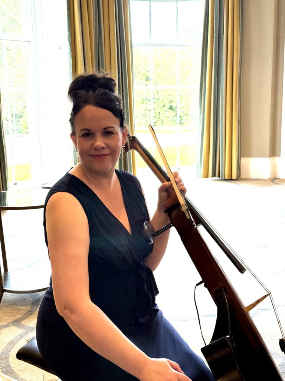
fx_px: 527
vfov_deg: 39.7
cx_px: 142
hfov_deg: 30.3
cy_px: 190
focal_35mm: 48
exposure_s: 1/230
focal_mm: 6.76
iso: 50
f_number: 1.78
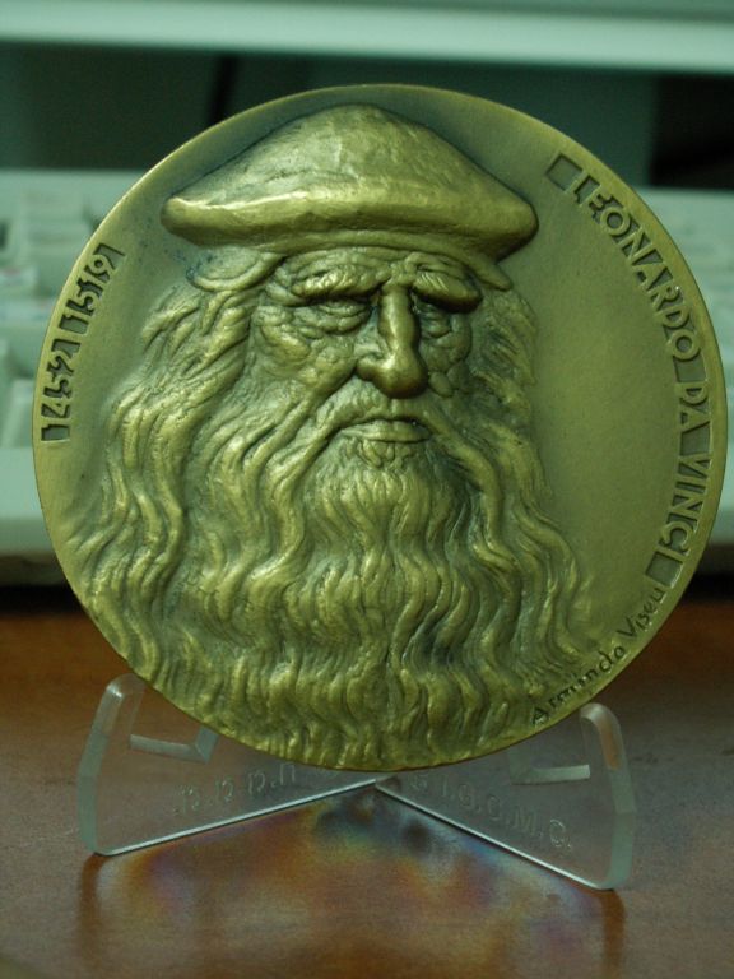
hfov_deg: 23.7
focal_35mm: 62
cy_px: 490
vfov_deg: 31.2
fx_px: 1753
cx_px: 367
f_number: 3.2
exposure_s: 1/8
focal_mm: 10.28
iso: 160
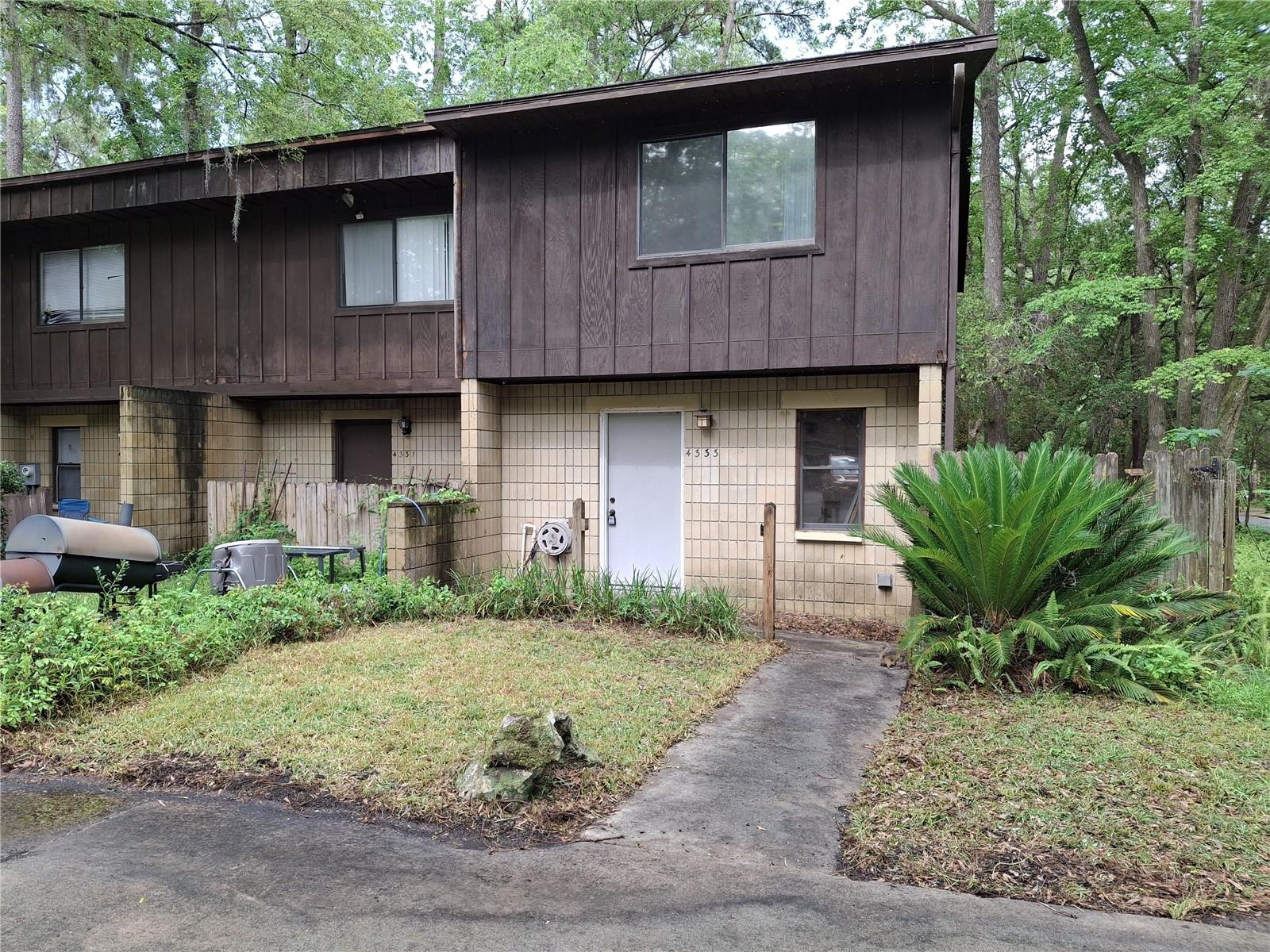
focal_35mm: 25
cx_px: 635
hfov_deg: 69.4
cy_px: 476
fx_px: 917
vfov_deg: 54.9
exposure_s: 1/184
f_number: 1.8
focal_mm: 4.69
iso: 32
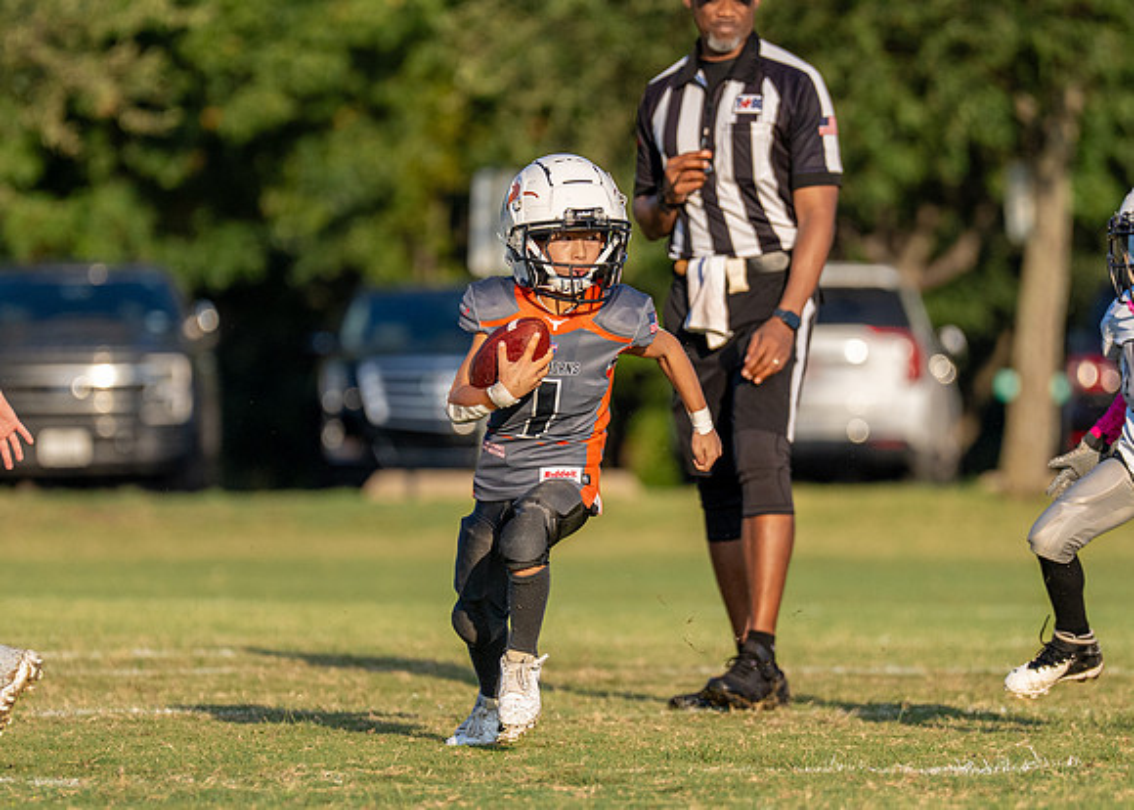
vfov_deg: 3.4
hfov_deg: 4.7
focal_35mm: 425
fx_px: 13694
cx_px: 582
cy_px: 445
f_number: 2.8
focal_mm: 200
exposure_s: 1/5000
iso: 320
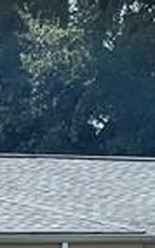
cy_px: 298
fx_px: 1342
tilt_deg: +2.5
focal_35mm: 198
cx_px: -52
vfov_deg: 10.4
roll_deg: +0.5
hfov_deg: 6.5
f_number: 1.8
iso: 25
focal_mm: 4.25
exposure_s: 1/1387
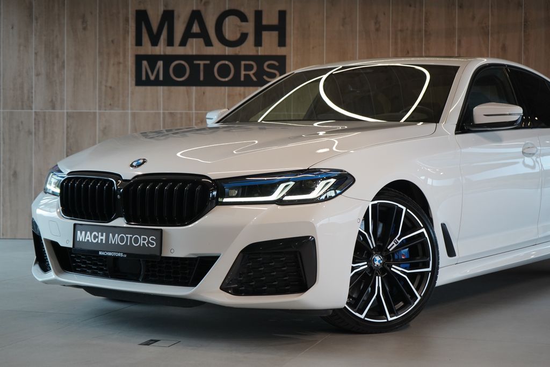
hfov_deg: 31.4
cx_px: 275
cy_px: 184
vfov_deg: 21.2
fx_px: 978
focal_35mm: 64
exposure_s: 1/160
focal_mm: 64
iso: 1600
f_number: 5.6
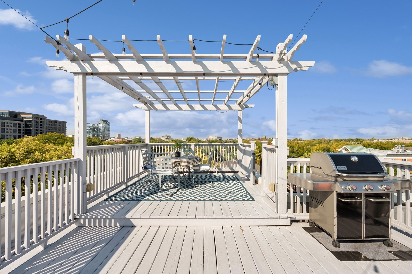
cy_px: 137
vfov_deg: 81.1
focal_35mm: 14
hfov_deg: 104.3
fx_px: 160
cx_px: 206
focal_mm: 14
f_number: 16
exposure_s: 1/60
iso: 100
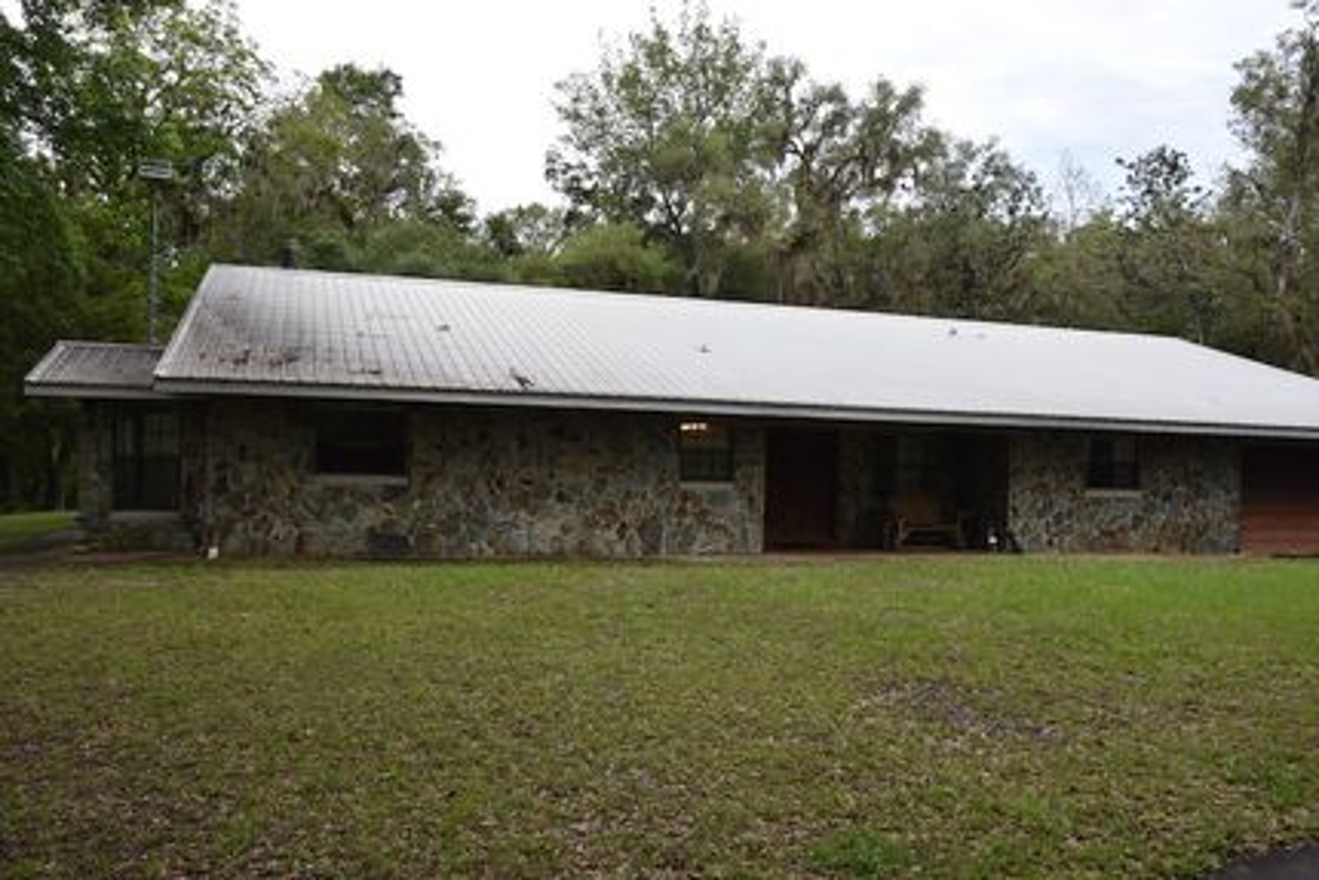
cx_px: 660
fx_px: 1099
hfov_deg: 61.9
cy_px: 440
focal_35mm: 30
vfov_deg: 43.6
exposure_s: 1/640
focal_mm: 30
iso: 1250
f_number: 13
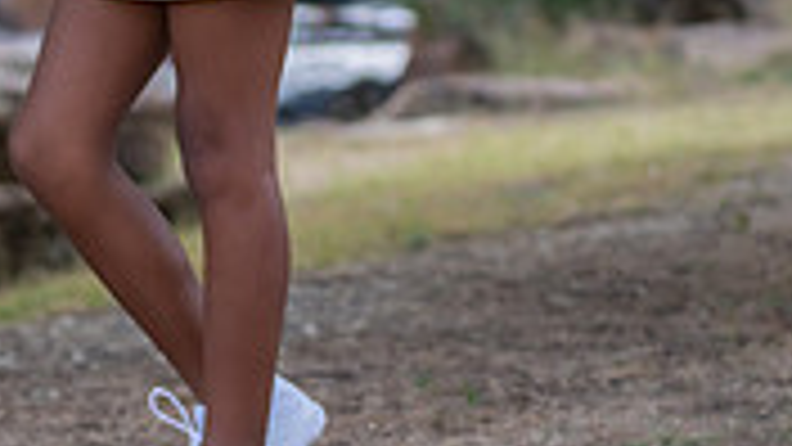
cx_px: 225
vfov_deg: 5.0
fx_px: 5082
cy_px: -191
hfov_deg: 8.9
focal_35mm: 242
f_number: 2.8
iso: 160
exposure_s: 1/320
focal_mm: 70
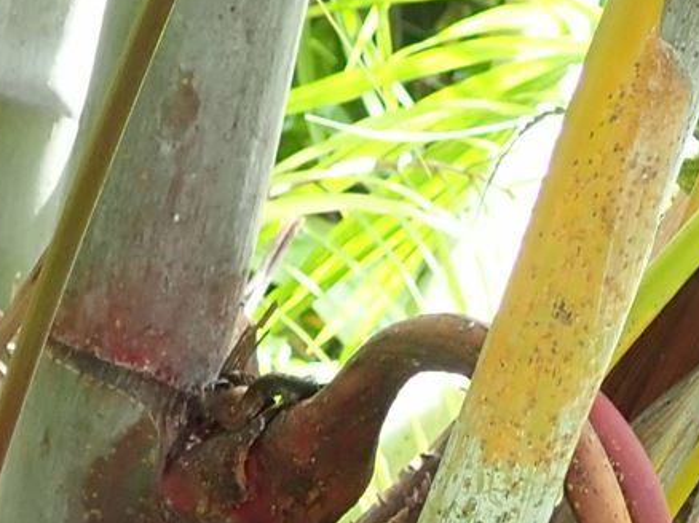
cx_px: 193
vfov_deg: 10.4
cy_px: 802
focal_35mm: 137
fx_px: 2765
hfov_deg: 14.4
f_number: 2.3
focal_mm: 5.5
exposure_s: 1/60
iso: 200
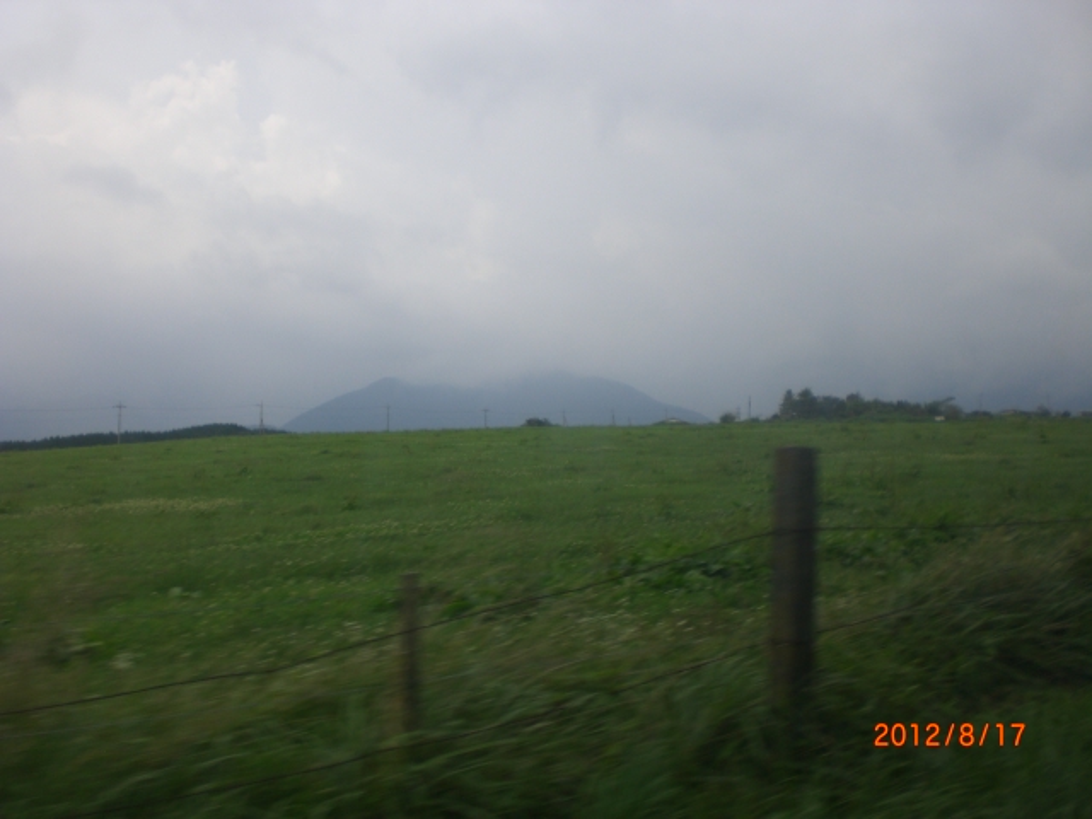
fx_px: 1199
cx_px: 546
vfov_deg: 37.7
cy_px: 410
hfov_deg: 49.0
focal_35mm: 38
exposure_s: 1/200
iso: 50
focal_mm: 6.3
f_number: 3.1
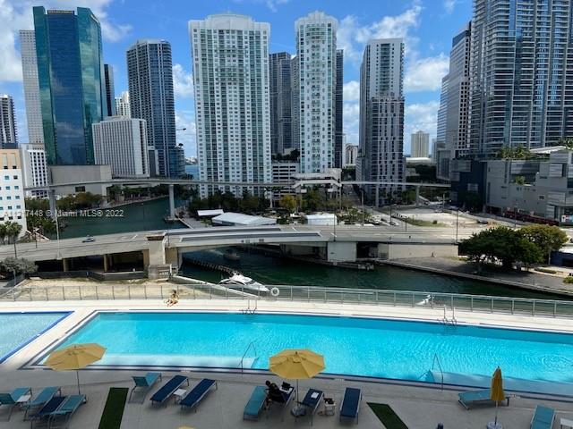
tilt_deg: -7.4
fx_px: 430
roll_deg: +0.6
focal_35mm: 26
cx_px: 286
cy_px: 214
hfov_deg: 67.3
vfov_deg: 53.1
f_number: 1.8
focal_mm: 4.25
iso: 32
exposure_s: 1/3623
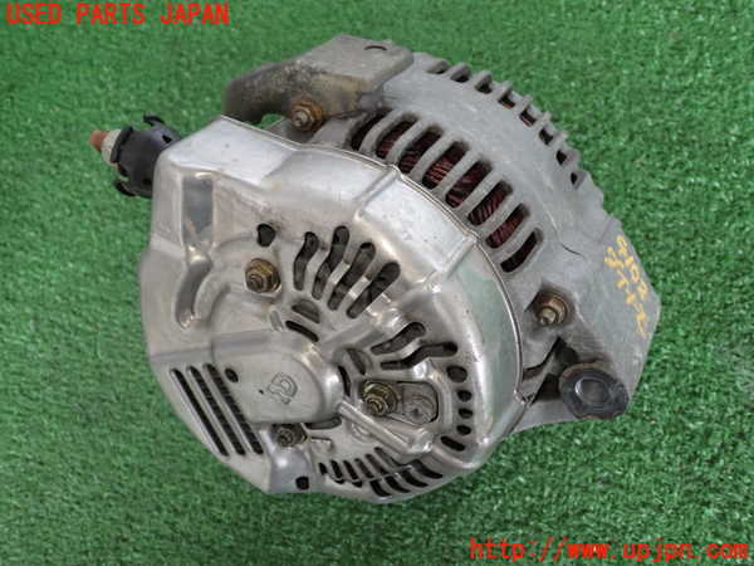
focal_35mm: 36
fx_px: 784
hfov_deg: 51.4
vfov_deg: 39.7
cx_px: 377
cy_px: 283
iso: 200
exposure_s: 1/60
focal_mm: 6.37
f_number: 2.5
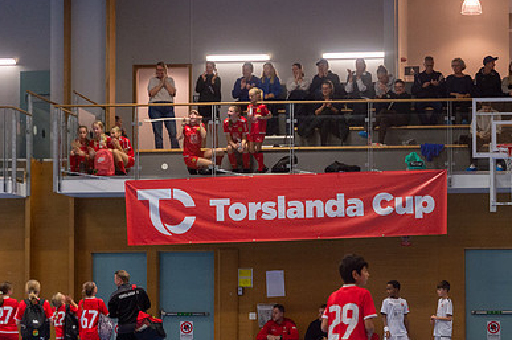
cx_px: 378
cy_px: 239
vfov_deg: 13.9
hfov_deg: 20.7
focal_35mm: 98
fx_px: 1392
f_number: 3.5
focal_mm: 65
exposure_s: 1/400
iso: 2000
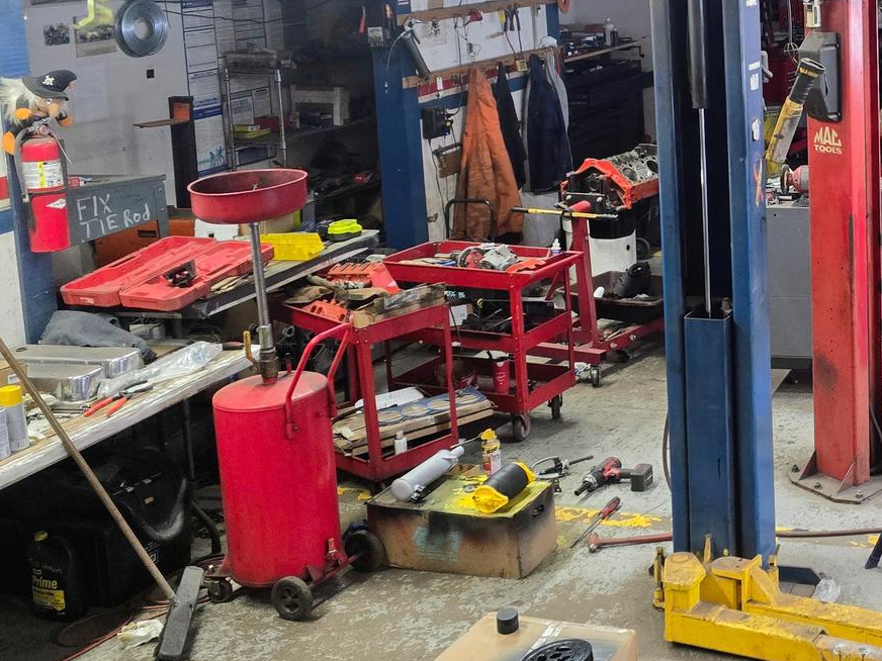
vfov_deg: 26.3
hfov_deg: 32.0
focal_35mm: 54
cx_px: 935
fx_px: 1376
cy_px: 92
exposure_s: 1/120
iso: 500
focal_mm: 6.3
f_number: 1.7
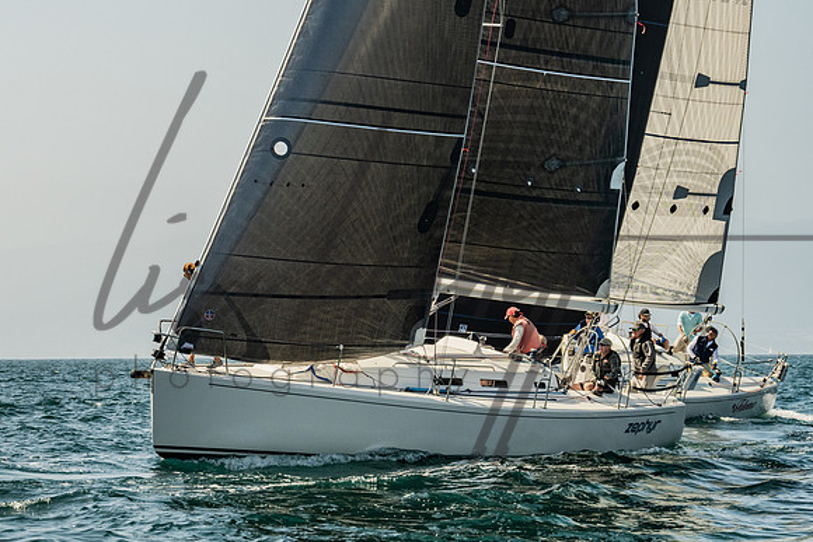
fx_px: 3214
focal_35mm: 142
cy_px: 220
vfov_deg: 9.6
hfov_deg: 14.4
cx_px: 215
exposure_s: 1/1000
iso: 320
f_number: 6.3
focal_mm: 82
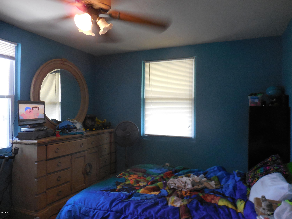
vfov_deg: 54.9
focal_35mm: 25
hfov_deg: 69.4
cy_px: 110
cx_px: 146
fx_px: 211
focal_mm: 4.5
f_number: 3.7
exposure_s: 1/30
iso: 400
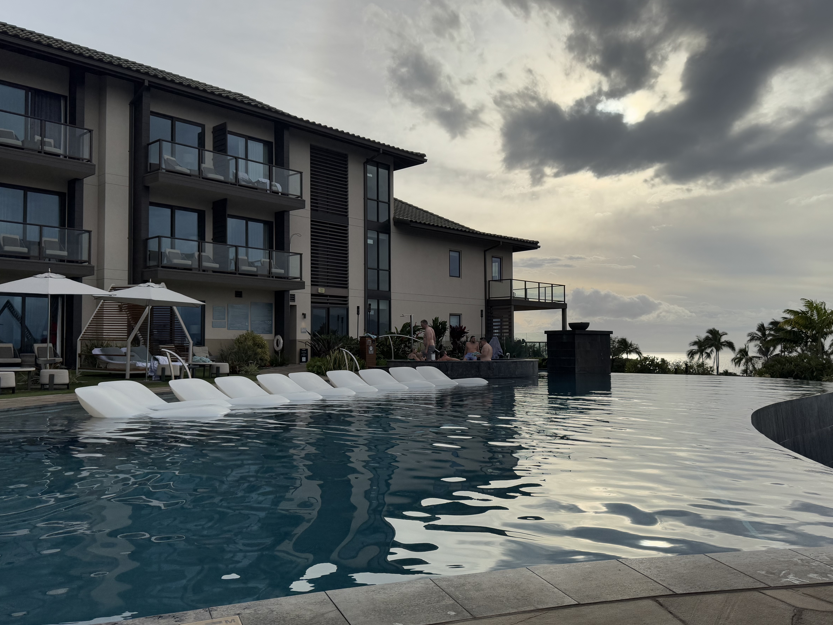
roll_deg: +0.5
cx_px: 411
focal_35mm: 29
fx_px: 698
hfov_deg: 61.7
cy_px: 326
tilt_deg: +1.8
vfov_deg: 48.2
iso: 80
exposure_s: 1/7937
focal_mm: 6.76
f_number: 1.78
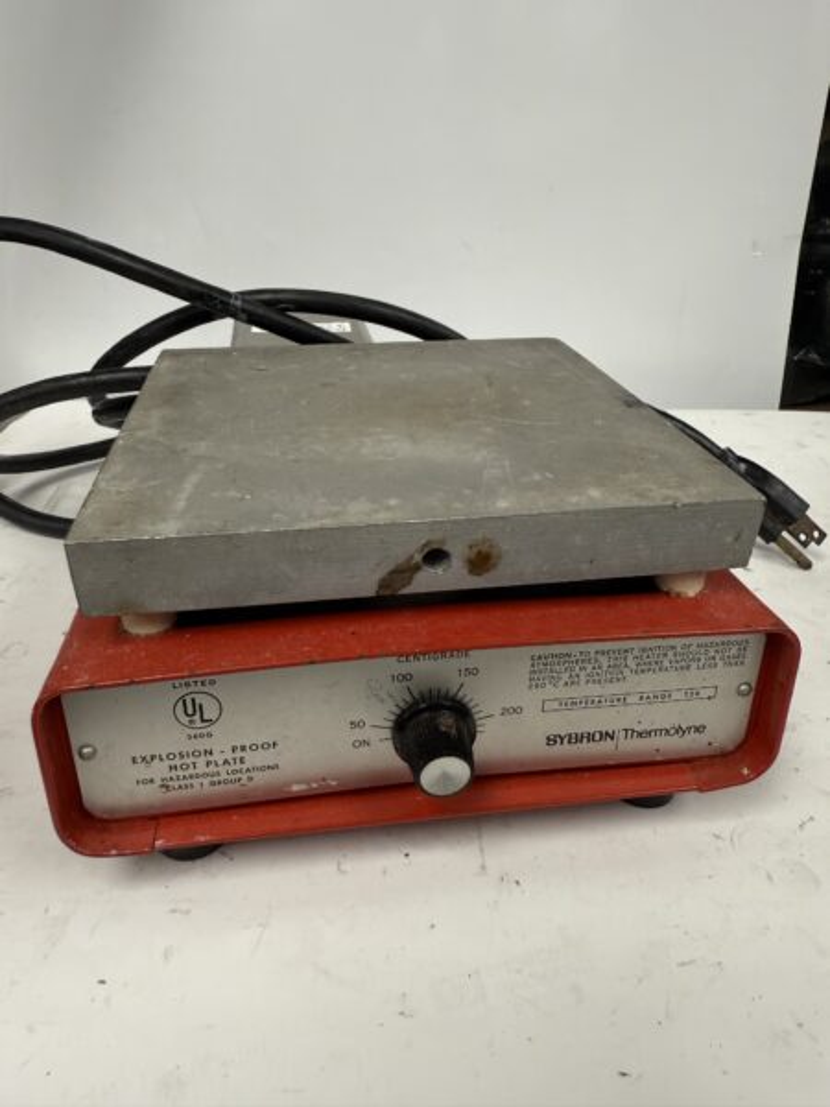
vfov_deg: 71.6
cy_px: 554
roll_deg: -0.1
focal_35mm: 24
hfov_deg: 56.8
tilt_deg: -22.4
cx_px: 415
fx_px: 767
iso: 100
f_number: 2.2
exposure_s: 1/120
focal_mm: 2.22
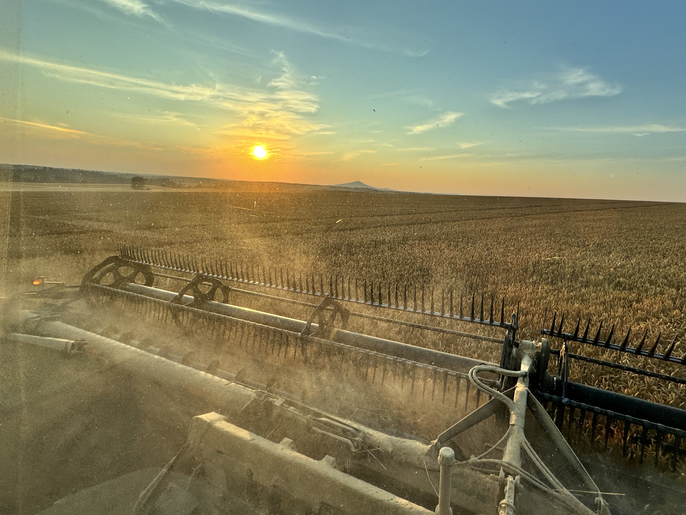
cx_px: 398
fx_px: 337
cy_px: 246
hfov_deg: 90.3
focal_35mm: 17
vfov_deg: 74.7
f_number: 2.2
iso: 40
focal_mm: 2.22
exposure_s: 1/749
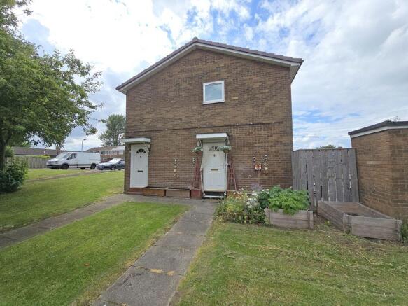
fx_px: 153
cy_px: 153
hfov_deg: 106.2
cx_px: 204
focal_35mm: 13
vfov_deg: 89.9
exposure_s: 1/2359
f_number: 2.2
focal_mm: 2.2
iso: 50
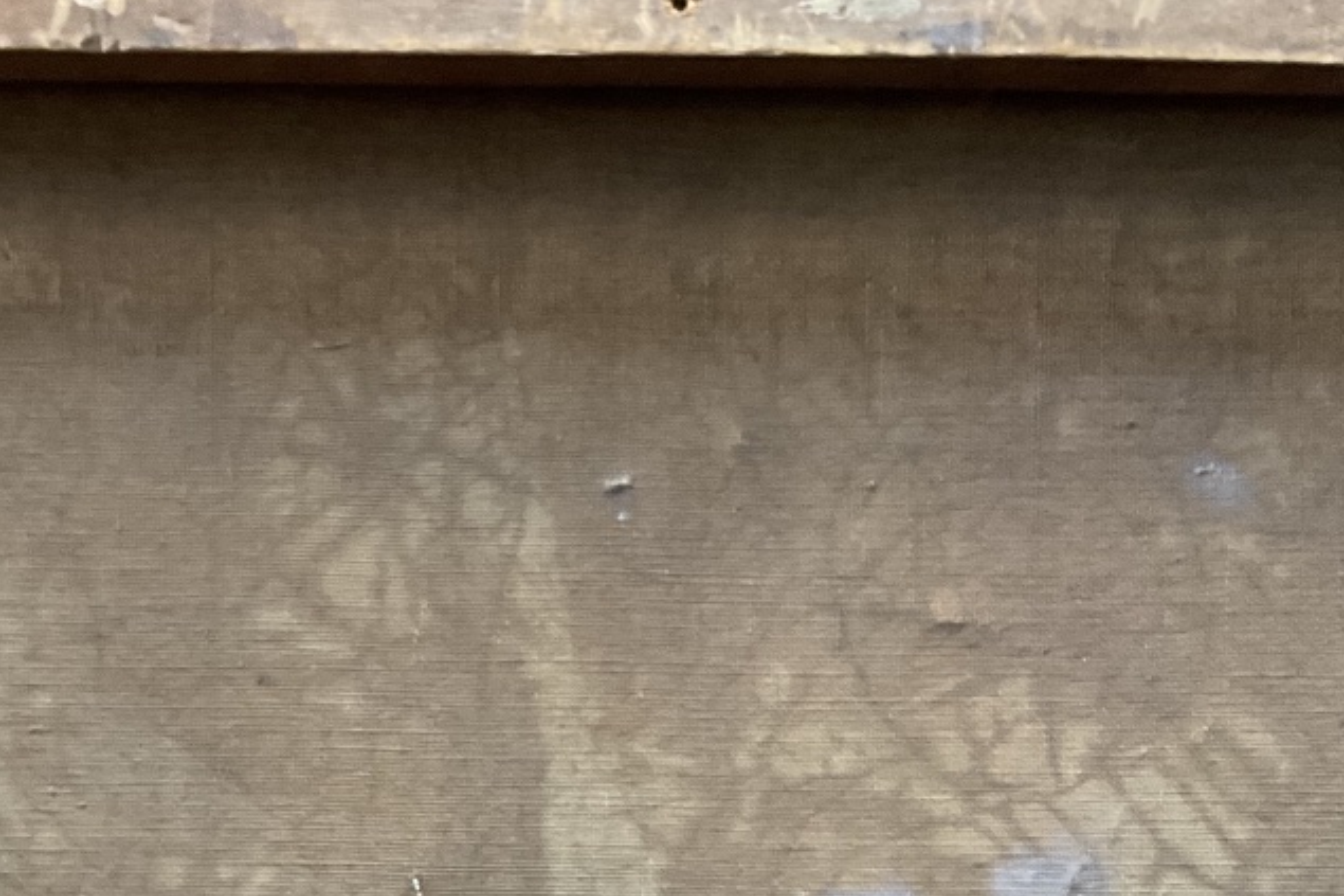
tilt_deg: -89.8
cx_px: 381
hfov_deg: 34.5
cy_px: 883
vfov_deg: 22.9
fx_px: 2127
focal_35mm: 57
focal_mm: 3
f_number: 1.8
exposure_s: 1/30
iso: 320
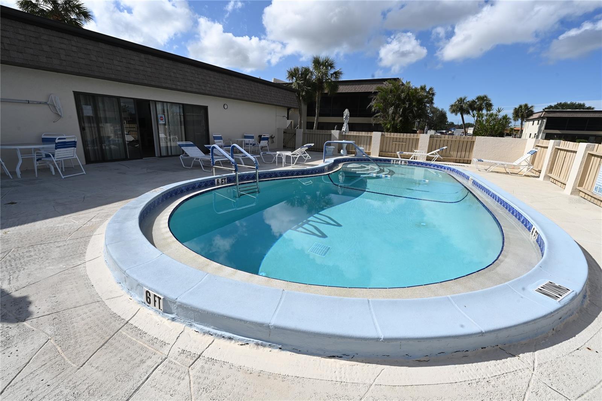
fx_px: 267
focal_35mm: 16
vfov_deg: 73.7
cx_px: 301
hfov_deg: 96.7
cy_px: 200
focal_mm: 16
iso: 100
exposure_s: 1/200
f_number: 13
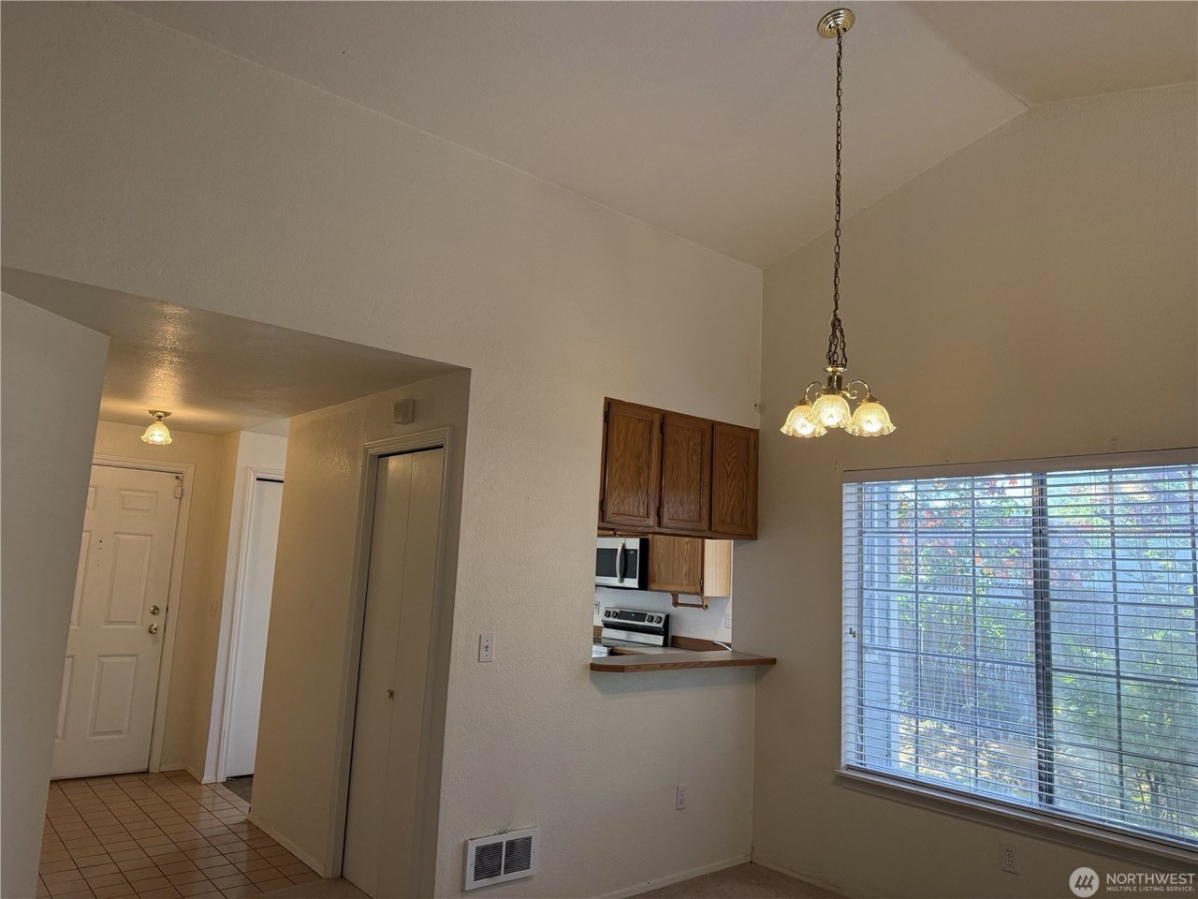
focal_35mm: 24
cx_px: 599
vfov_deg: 56.8
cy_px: 450
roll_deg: -3.4
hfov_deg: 71.6
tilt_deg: +8.3
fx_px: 831
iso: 200
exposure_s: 1/168
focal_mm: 6.76
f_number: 1.78
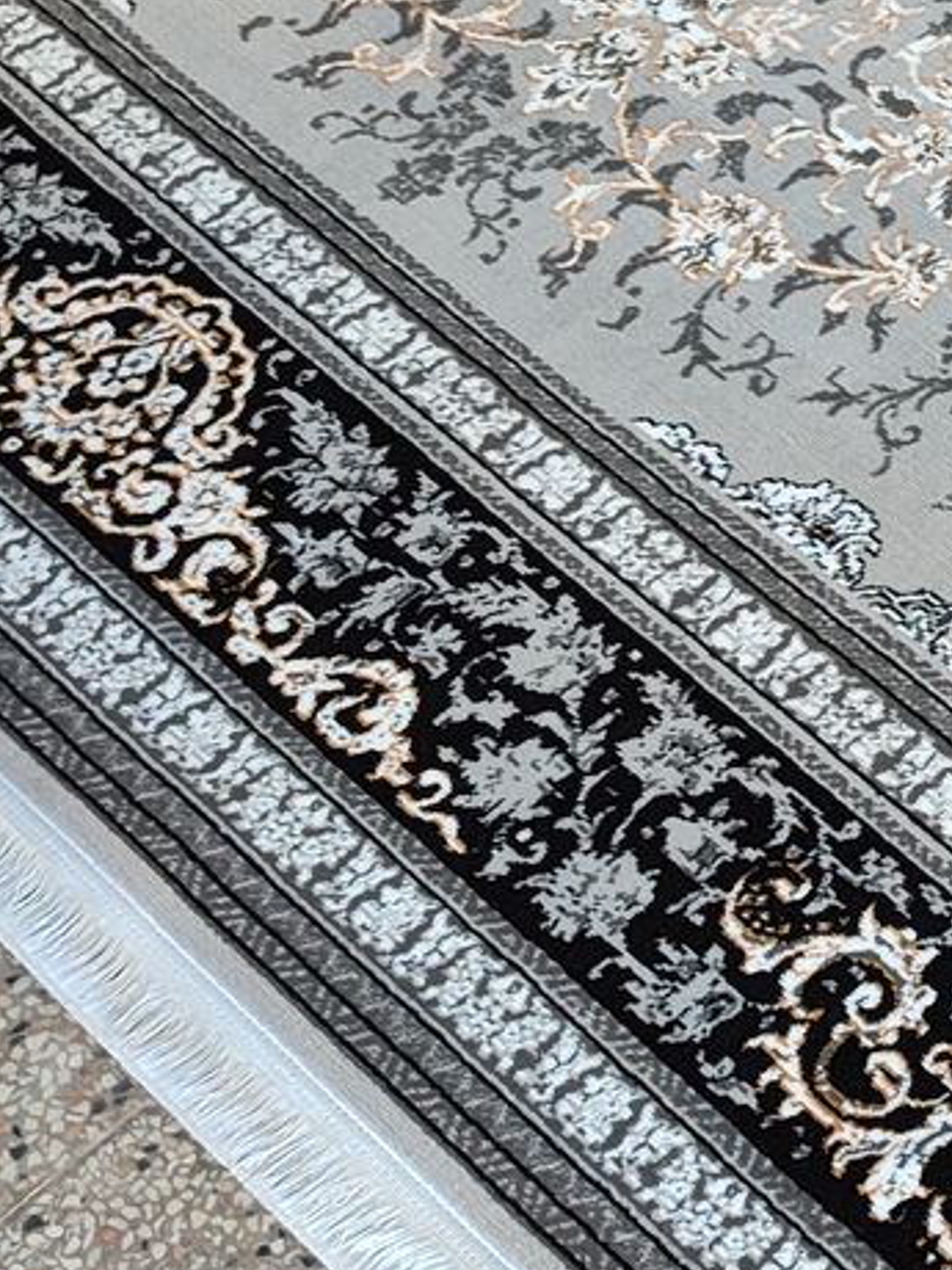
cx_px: 1562
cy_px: 295
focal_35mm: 87
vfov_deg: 22.3
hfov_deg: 15.3
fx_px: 3190
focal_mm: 5.95
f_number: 1.89
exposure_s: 1/50
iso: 337
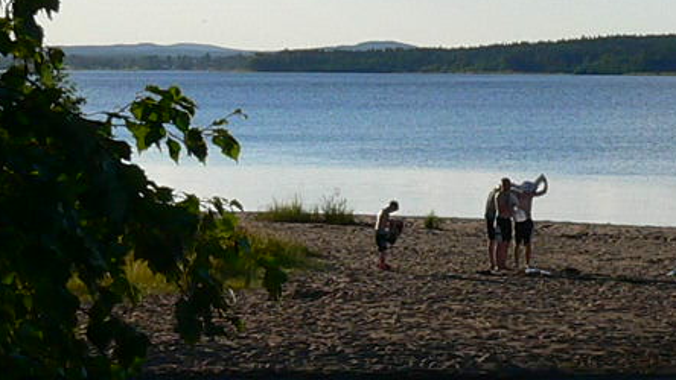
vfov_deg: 5.7
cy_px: 307
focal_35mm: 212
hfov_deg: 10.1
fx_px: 3801
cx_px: 477
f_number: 5.6
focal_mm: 8.9
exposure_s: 1/500
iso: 80
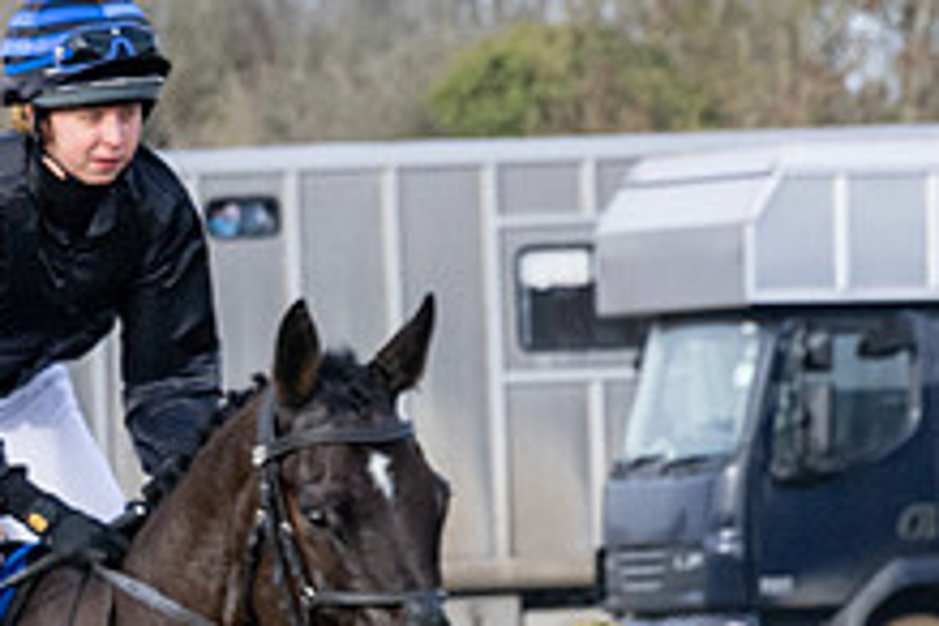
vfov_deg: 1.2
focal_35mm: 1192
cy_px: 895
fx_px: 31089
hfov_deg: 1.7
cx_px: 385
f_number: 5
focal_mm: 190
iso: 400
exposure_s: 1/1000
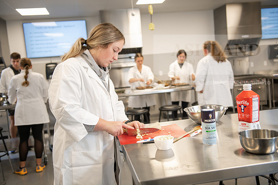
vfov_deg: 35.1
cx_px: 139
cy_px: 92
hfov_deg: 50.7
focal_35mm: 38
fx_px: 293
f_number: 3.2
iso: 800
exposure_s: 1/200
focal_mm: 38
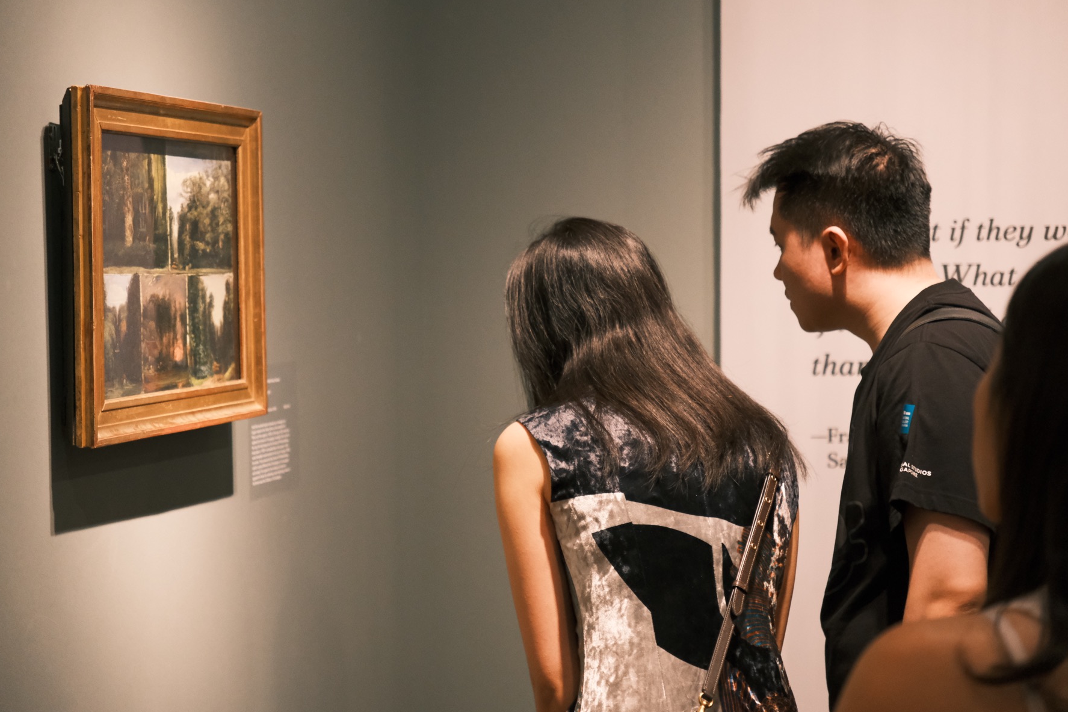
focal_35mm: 71
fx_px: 2106
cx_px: 537
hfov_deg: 28.5
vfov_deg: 19.2
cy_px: 354
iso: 4000
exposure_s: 1/50
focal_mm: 46.5
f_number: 2.8
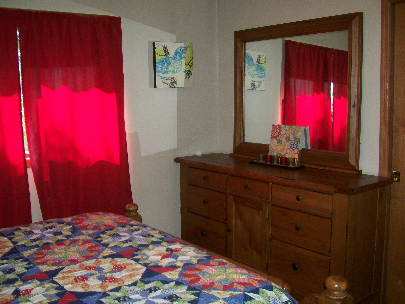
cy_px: 152
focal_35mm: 36
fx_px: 421
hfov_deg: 51.4
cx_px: 202
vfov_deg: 39.7
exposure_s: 1/64
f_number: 2.7
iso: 140
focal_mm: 6
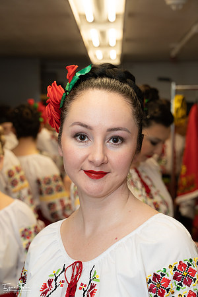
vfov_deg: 27.0
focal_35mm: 75
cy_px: 148
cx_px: 99
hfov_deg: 18.2
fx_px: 619
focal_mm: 75
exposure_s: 1/160
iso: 1600
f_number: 7.1
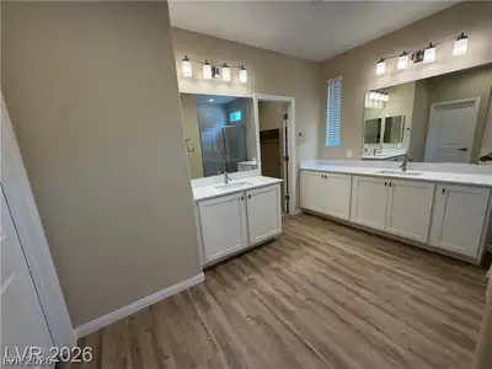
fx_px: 199
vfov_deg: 85.7
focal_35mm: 14
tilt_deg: -13.8
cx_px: 246
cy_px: 184
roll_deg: +4.3
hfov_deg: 102.1
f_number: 2.2
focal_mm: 2.22
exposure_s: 1/120
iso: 200
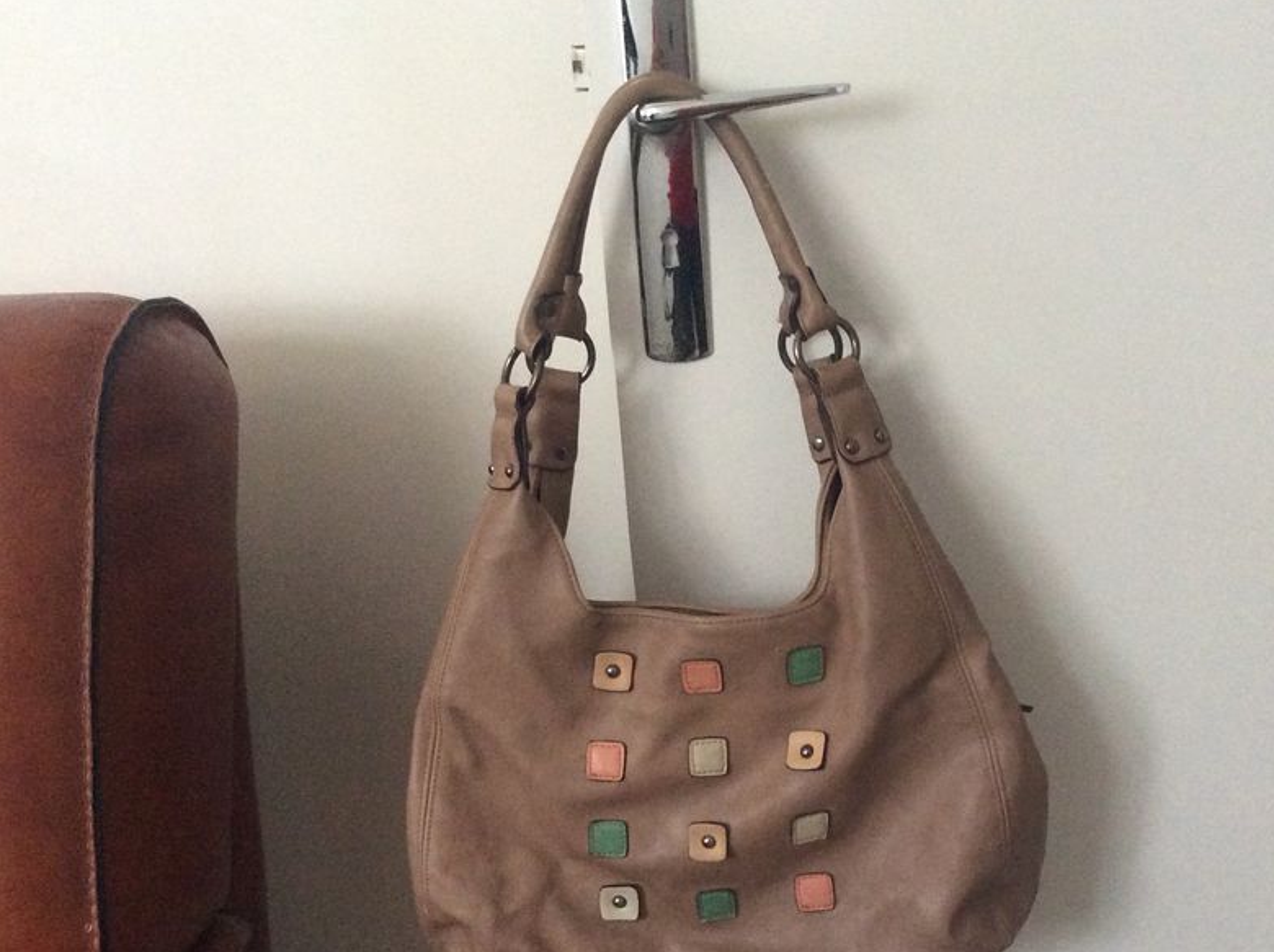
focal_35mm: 41
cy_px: 600
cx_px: 710
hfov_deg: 45.7
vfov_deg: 34.9
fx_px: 1507
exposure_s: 1/17
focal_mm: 3.3
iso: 320
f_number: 2.4
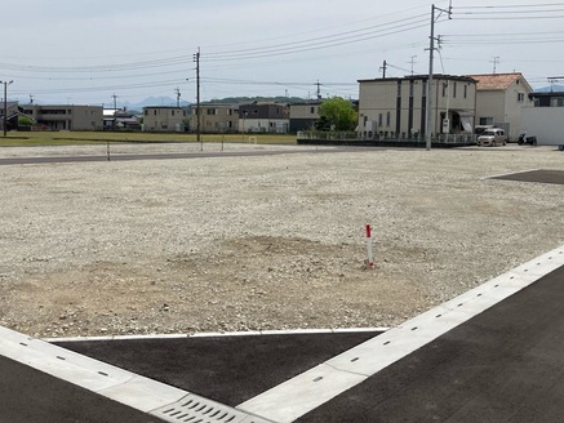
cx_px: 254
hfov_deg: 45.7
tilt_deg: -3.5
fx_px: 668
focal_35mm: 41
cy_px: 175
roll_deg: -1.3
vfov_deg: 35.1
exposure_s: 1/5405
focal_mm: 3.99
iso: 25
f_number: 1.8
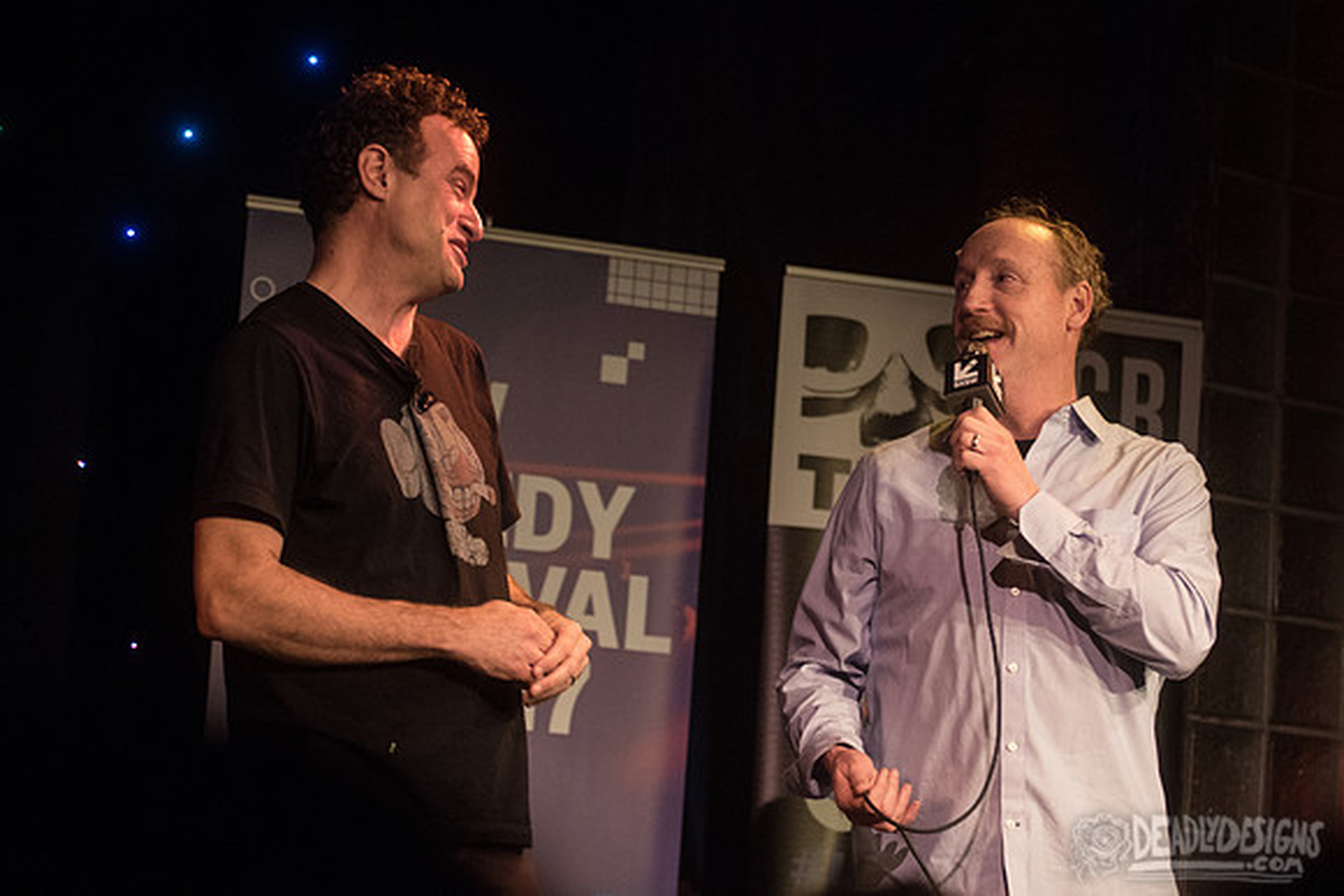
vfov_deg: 13.1
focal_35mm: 104
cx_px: 877
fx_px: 3897
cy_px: 339
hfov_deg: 19.5
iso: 2000
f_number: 3.2
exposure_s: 1/400
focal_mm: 80
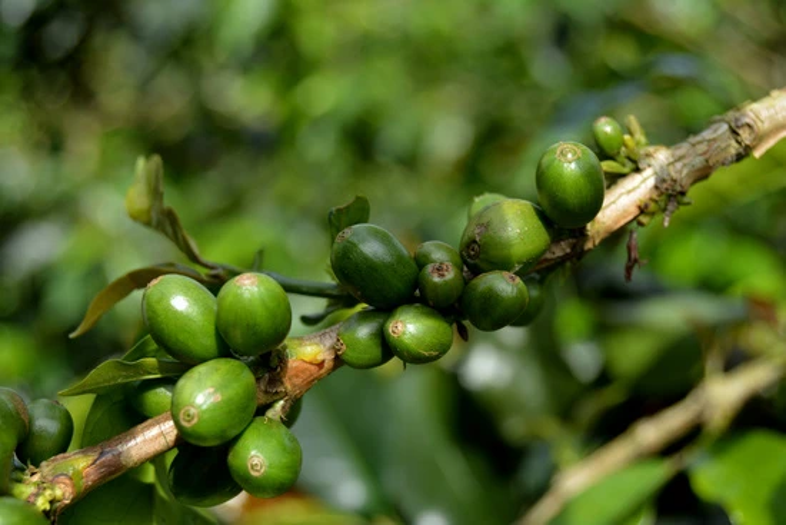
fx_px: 1802
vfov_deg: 16.6
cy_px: 262
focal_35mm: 82
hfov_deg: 24.6
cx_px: 393
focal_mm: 55
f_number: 7.1
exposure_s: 1/200
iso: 200
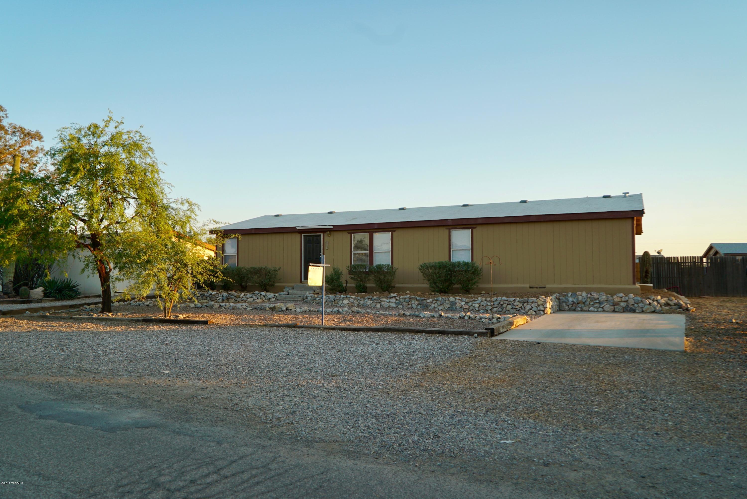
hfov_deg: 69.4
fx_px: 540
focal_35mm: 26
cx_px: 374
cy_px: 250
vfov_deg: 49.6
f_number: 5.6
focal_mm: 26
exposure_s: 1/80
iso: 100
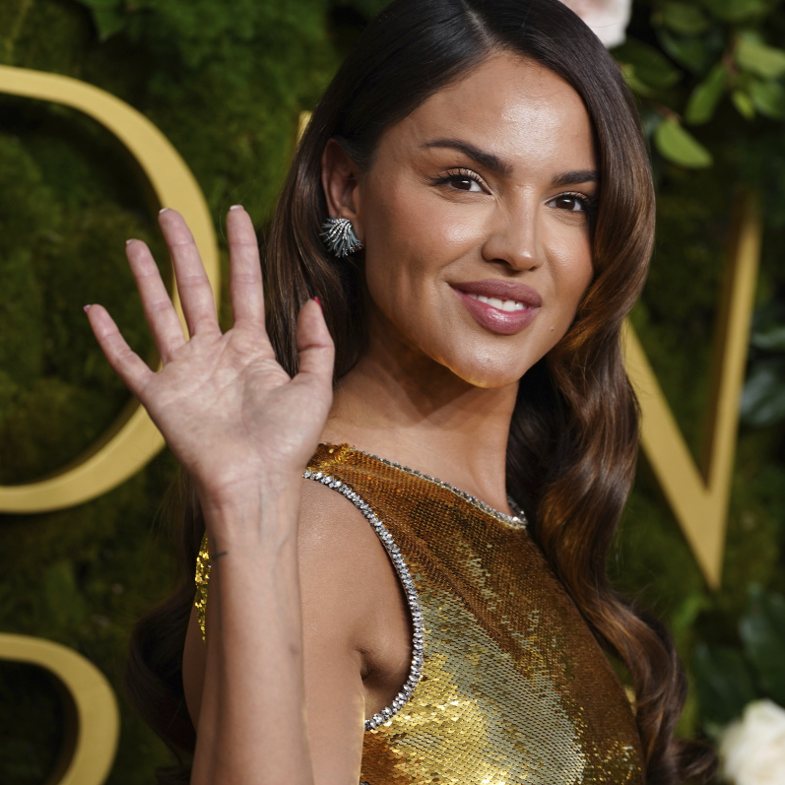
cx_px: 472
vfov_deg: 6.3
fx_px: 7158
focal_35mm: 279
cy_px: 392
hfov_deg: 6.3
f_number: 6.3
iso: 500
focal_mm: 218
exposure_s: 1/640
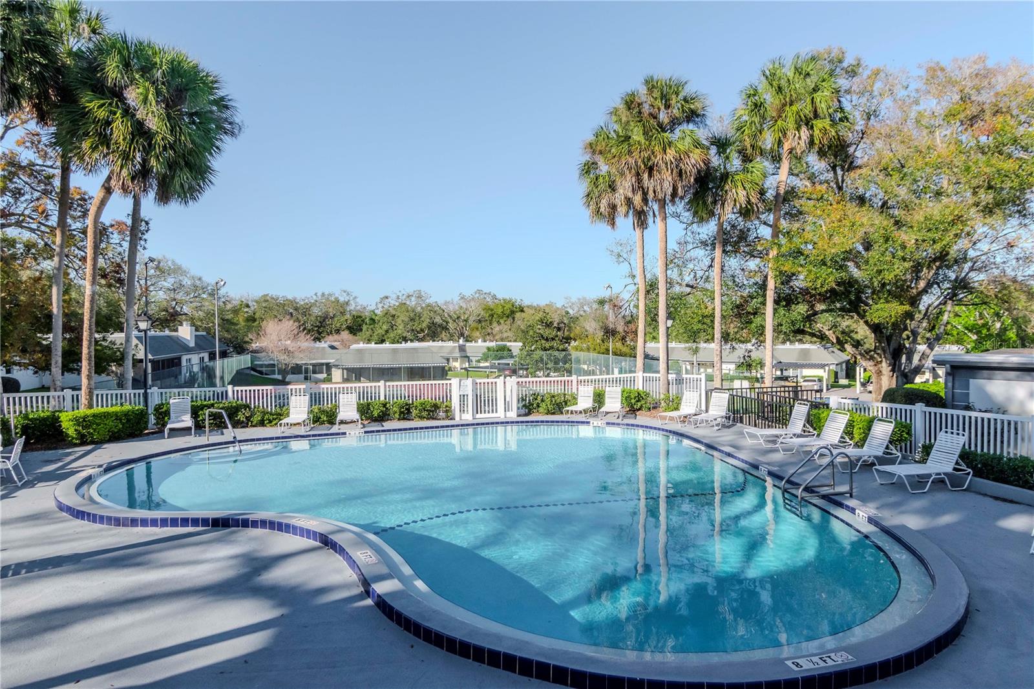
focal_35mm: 20
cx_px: 517
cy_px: 344
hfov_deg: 85.4
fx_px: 560
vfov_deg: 63.2
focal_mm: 13
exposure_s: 1/1600
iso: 640
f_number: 9
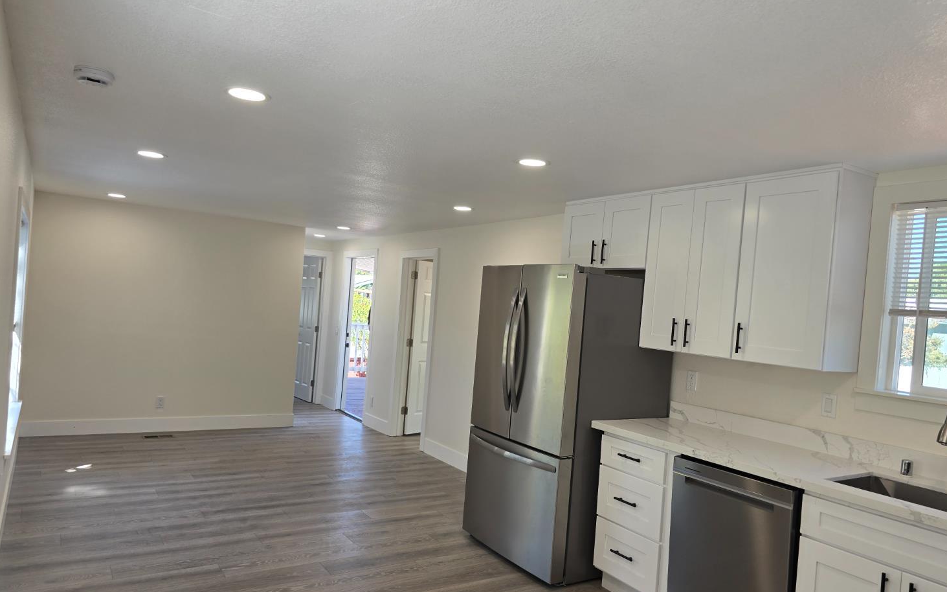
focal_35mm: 25
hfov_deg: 72.6
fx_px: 645
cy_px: 317
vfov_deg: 49.2
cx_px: 478
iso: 40
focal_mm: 6.3
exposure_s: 1/120
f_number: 1.7
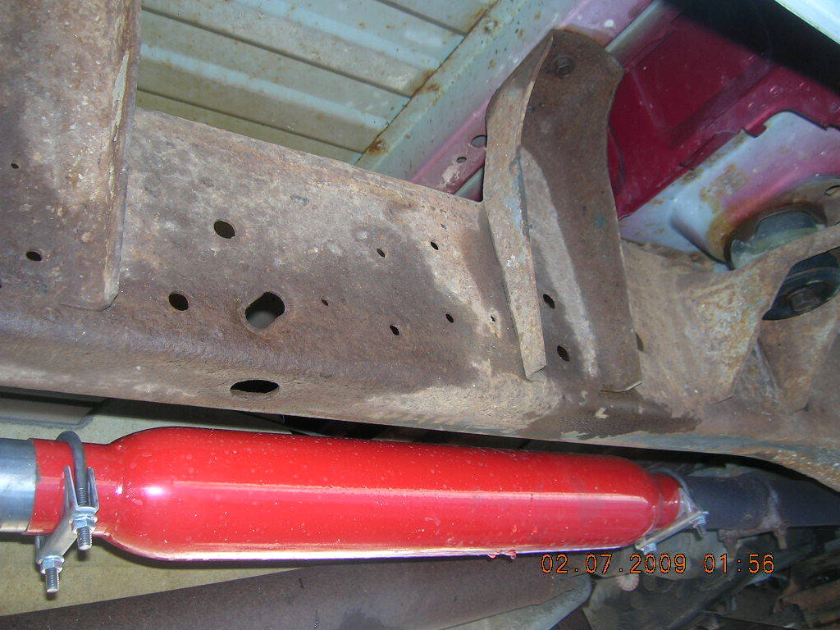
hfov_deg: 54.0
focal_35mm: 34
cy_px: 315
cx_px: 420
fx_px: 825
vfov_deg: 41.8
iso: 50
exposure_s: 1/60.1
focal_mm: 5.7
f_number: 2.9
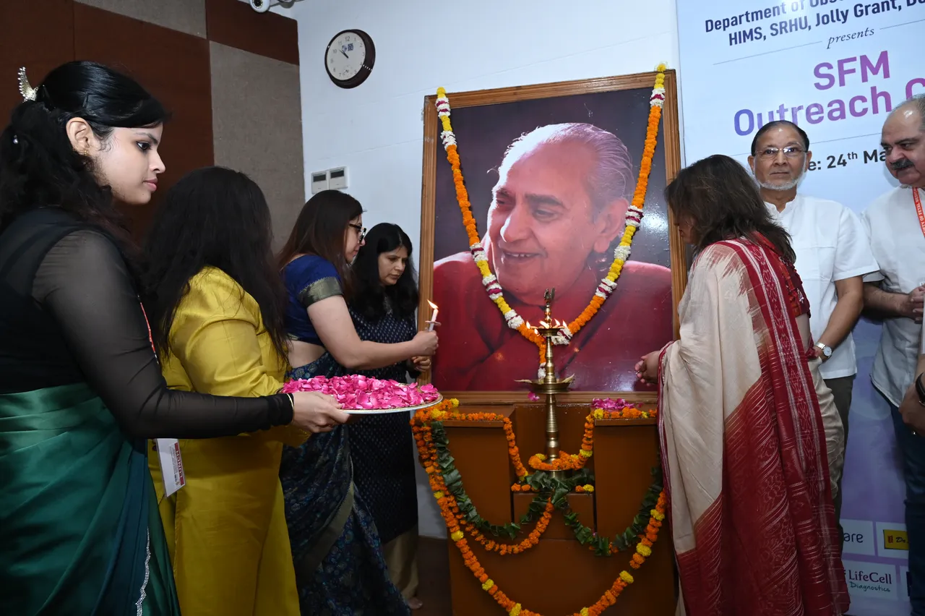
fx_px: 616
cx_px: 462
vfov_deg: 53.1
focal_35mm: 24
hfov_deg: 73.8
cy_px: 308
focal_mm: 24
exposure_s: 1/125
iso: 1600
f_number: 6.3
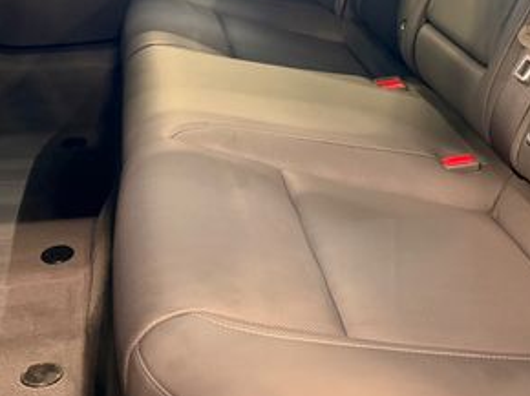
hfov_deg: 36.1
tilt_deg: -13.2
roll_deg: -1.2
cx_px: 318
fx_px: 811
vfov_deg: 25.9
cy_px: -15
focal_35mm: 53
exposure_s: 1/60
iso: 640
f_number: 1.78
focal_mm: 6.76
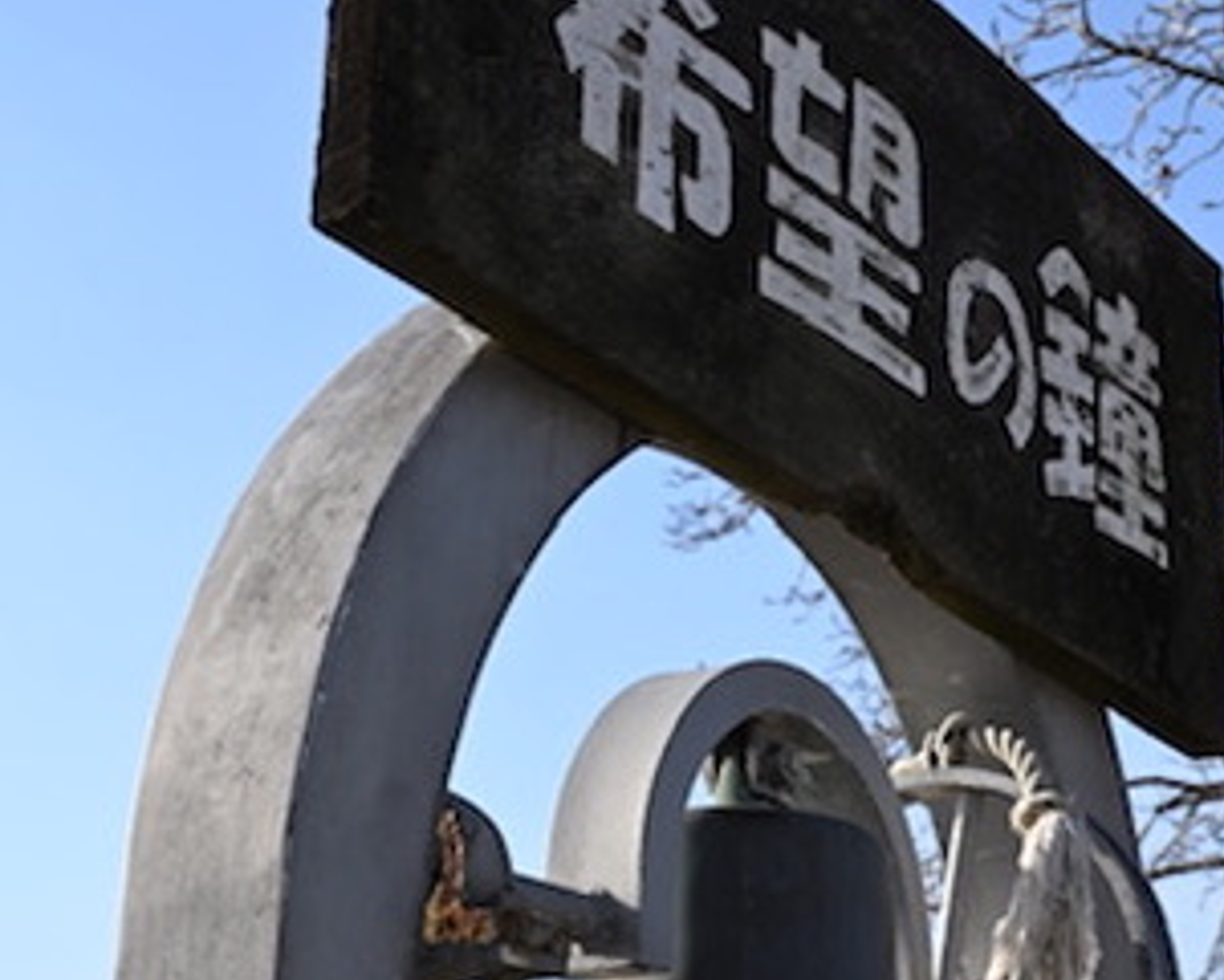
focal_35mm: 79
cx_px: 697
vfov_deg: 19.3
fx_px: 2878
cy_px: 626
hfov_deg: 24.0
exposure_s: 1/1600
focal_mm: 31.5
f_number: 6.3
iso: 450
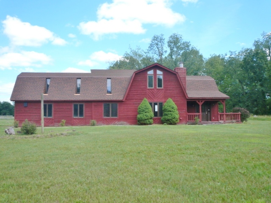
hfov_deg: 60.0
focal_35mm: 30
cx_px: 136
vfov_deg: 46.8
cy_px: 102
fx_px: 235
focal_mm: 4.9
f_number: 2.9
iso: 100
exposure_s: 1/640
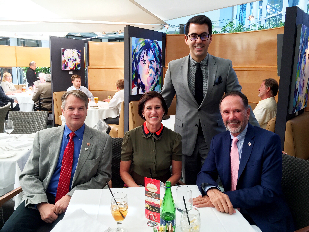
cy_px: 116
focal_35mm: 29
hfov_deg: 61.7
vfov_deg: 48.2
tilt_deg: -9.9
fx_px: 259
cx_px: 154
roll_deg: -0.2
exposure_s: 1/60
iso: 32
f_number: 2.2
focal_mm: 4.15
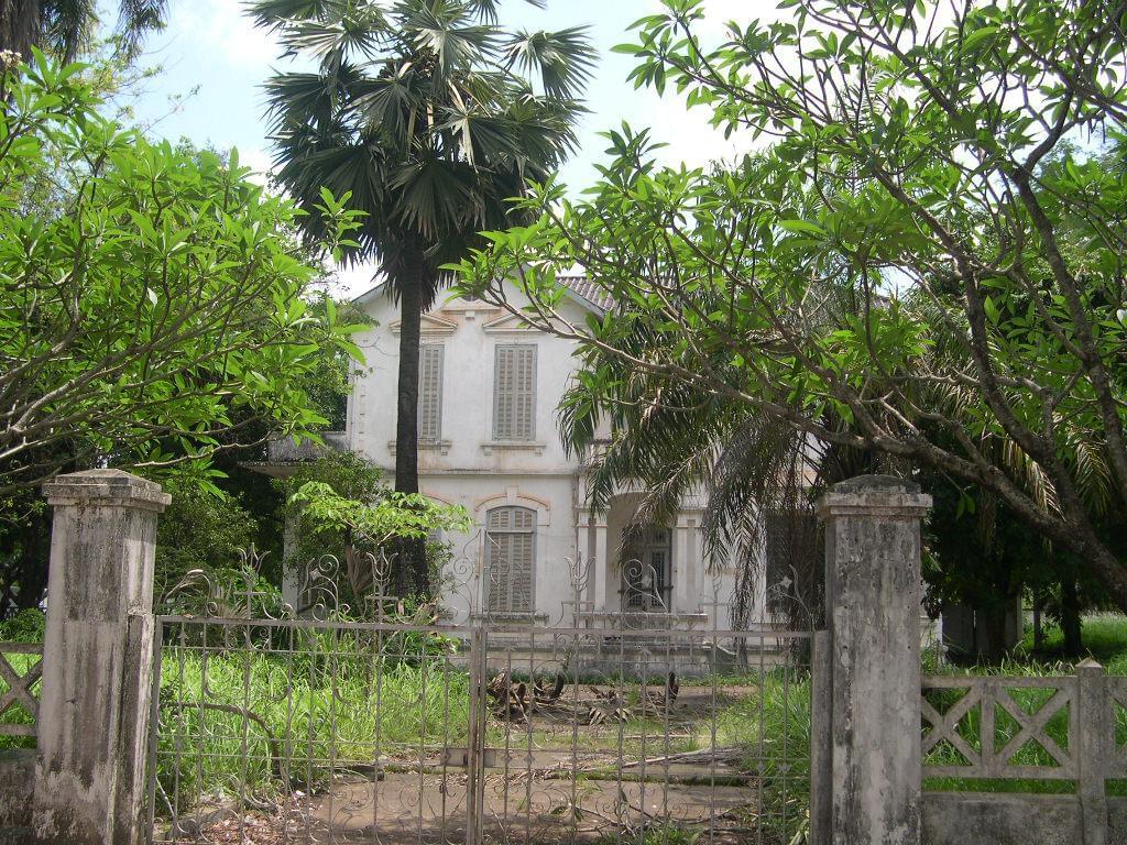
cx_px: 564
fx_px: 1237
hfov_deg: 49.0
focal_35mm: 38
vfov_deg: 37.7
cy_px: 422
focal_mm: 8
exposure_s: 1/630
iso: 100
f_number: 2.8
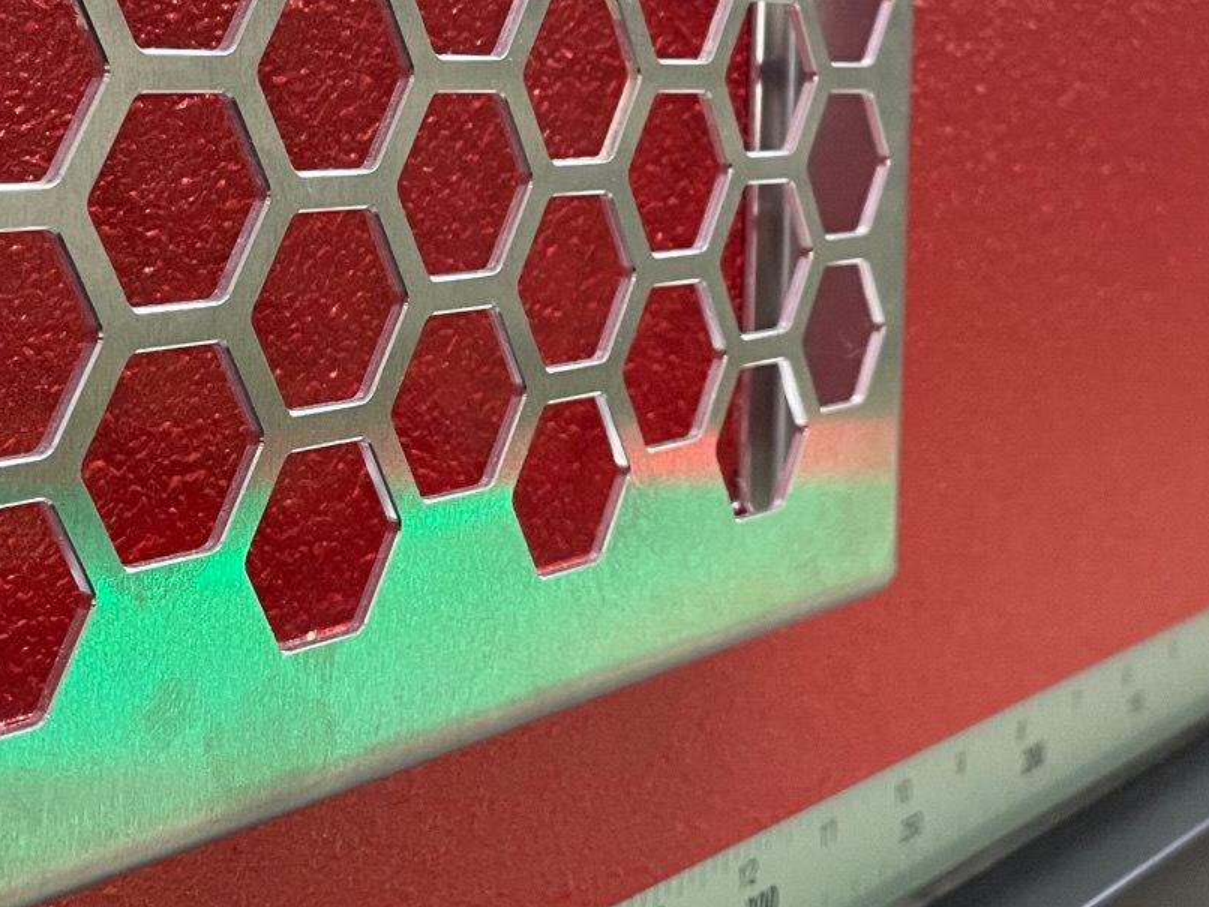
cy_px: 123
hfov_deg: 29.7
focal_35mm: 65
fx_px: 2271
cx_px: 764
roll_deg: -1.5
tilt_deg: -0.3
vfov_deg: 22.2
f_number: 1.6
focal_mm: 4.2
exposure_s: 1/60
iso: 320
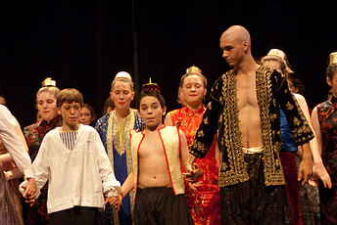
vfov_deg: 14.3
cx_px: 142
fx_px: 899
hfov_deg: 21.2
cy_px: 152
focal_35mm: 96
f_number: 2.8
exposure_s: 1/125
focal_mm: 38
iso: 1000
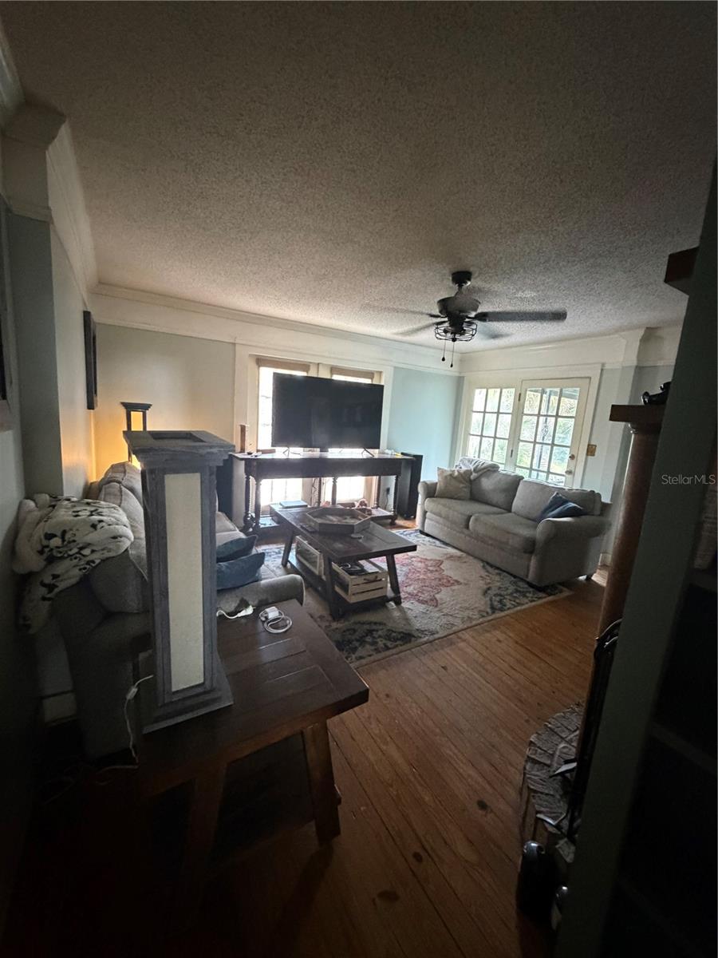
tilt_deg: -8.8
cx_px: 359
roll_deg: -3.3
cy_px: 479
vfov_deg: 102.1
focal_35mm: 14
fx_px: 387
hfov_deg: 85.7
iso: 1000
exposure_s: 1/40
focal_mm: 2.22
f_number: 2.2
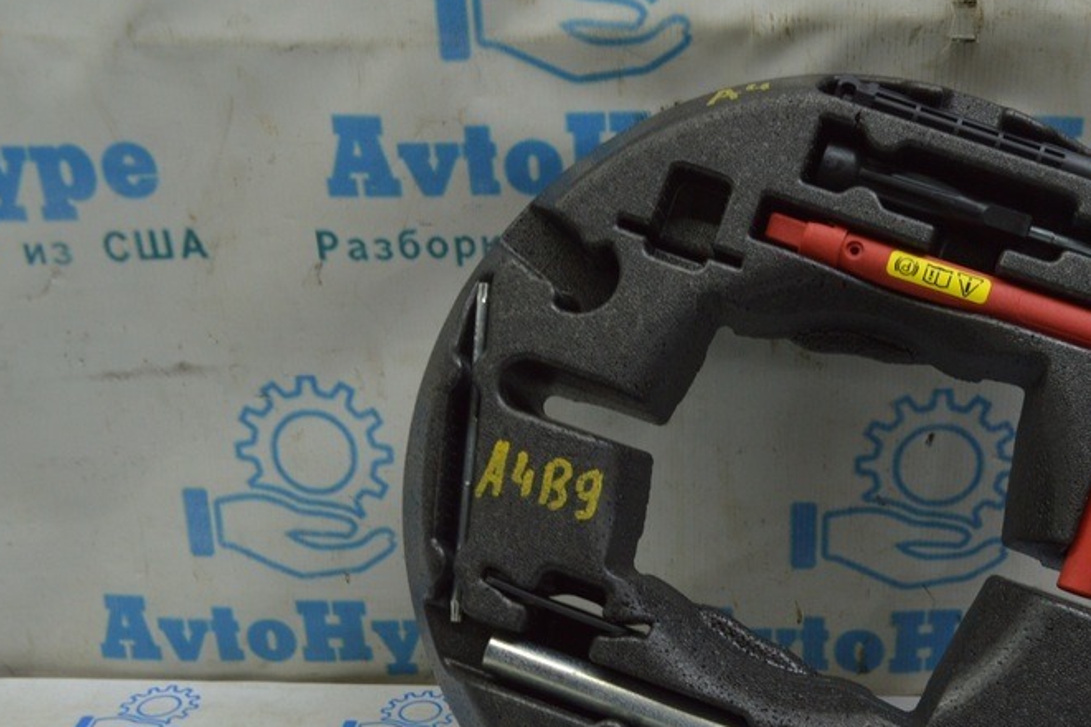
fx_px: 1477
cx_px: 720
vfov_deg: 27.4
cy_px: 513
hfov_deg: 40.1
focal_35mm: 49
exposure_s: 1/40
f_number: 5.6
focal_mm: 21
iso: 400
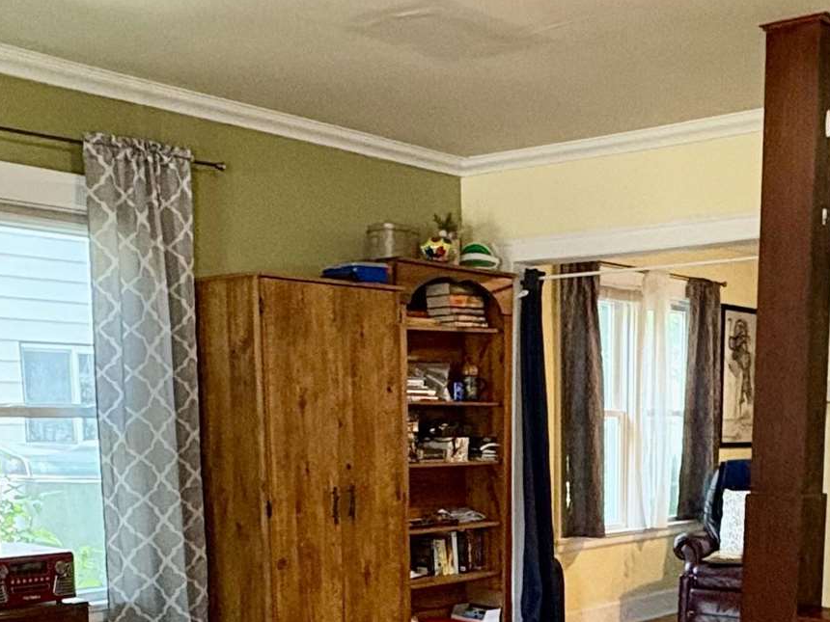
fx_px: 1199
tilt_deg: -9.7
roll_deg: -0.6
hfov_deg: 38.0
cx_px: 504
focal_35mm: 50
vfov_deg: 27.4
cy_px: 624
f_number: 2.2
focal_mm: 2.22
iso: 500
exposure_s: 1/60
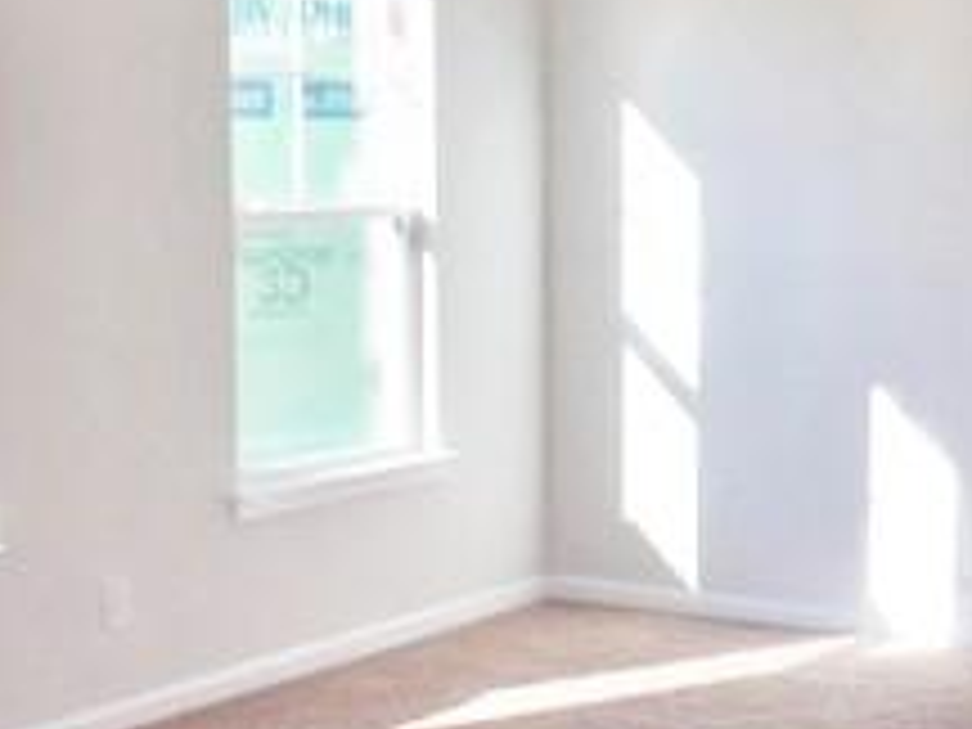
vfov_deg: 17.2
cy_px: 432
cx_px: 855
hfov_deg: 22.3
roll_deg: -0.7
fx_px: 2415
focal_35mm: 86
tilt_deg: -9.0
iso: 32
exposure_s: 1/455
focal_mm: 4.15
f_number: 2.2
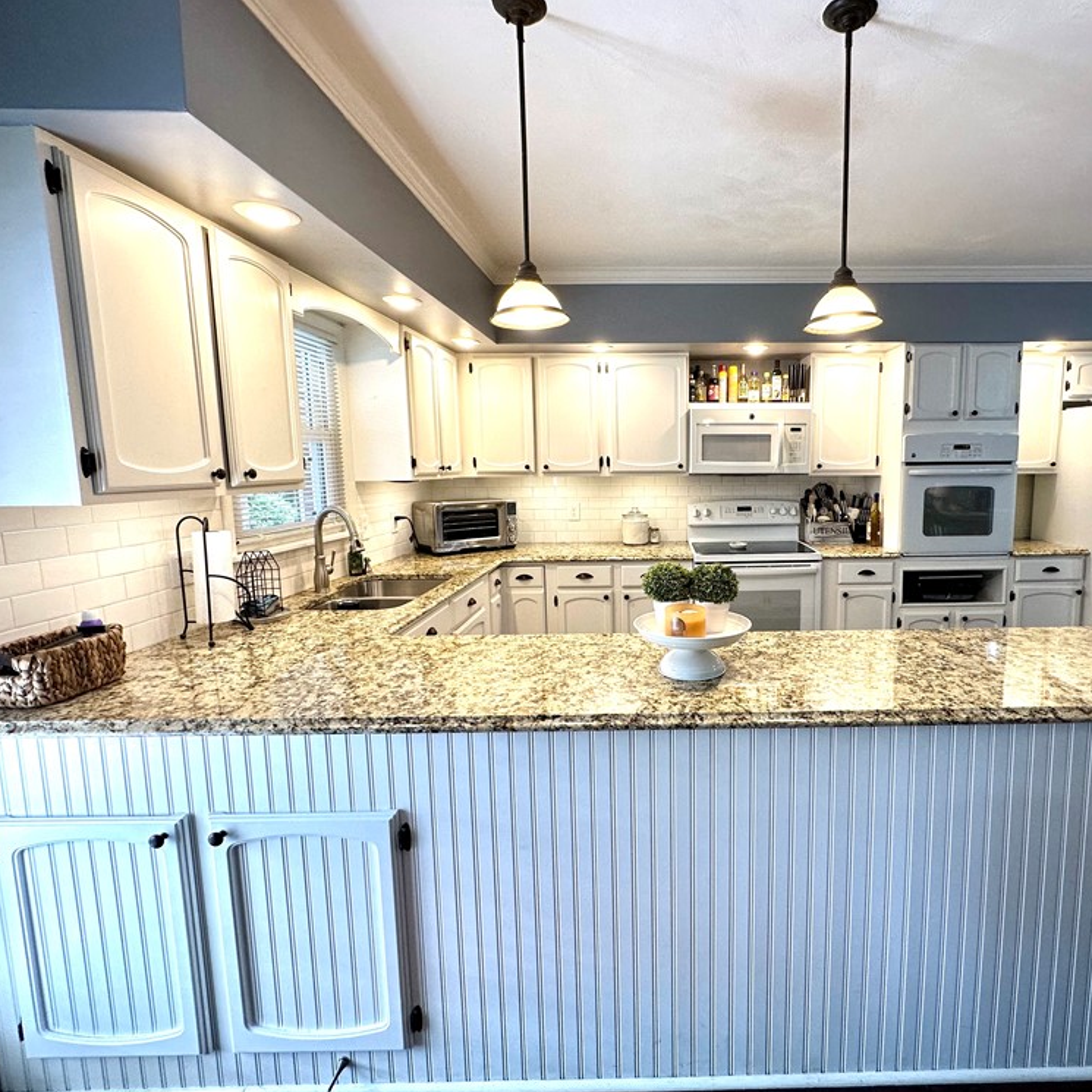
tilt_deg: -6.3
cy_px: 536
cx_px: 664
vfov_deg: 84.0
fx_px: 607
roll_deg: +0.4
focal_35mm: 17
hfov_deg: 82.8
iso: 160
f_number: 2.2
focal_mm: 2.22
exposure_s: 1/120
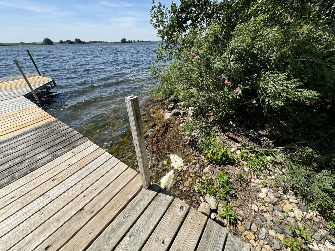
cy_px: 126
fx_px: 135
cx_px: 168
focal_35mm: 14
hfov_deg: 102.1
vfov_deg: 85.7
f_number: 2.2
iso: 50
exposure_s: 1/1420
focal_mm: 2.22
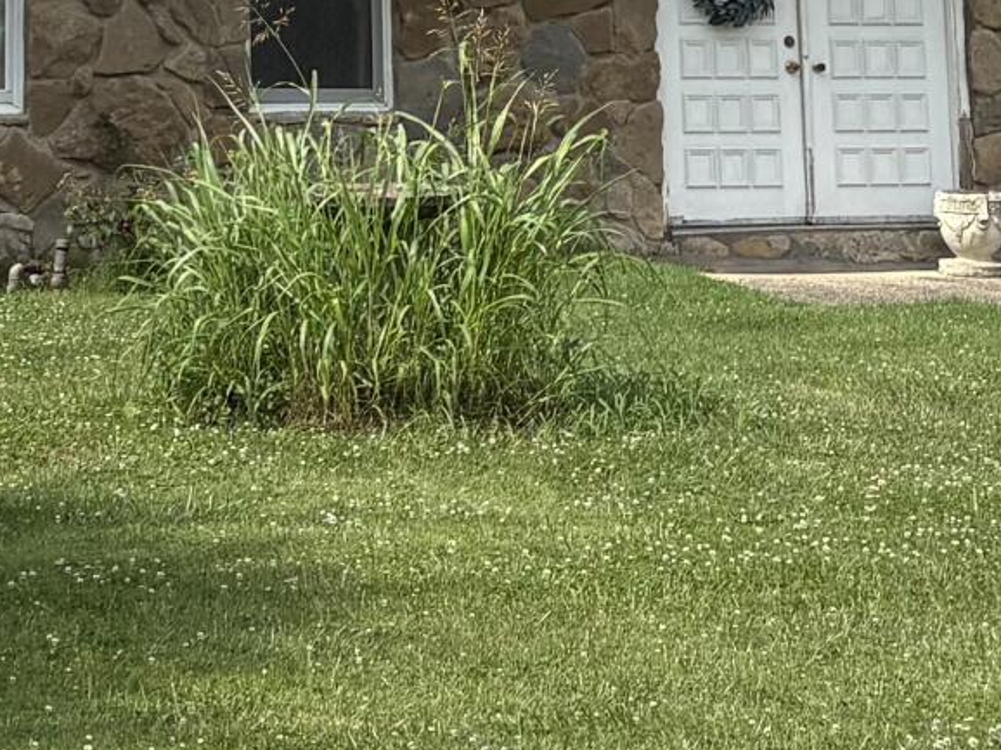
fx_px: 3902
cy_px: -797
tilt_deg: +12.1
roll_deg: +0.1
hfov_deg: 14.4
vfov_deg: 10.1
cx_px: 12
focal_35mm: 135
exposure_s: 1/4950
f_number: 1.6
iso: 50
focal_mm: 5.96
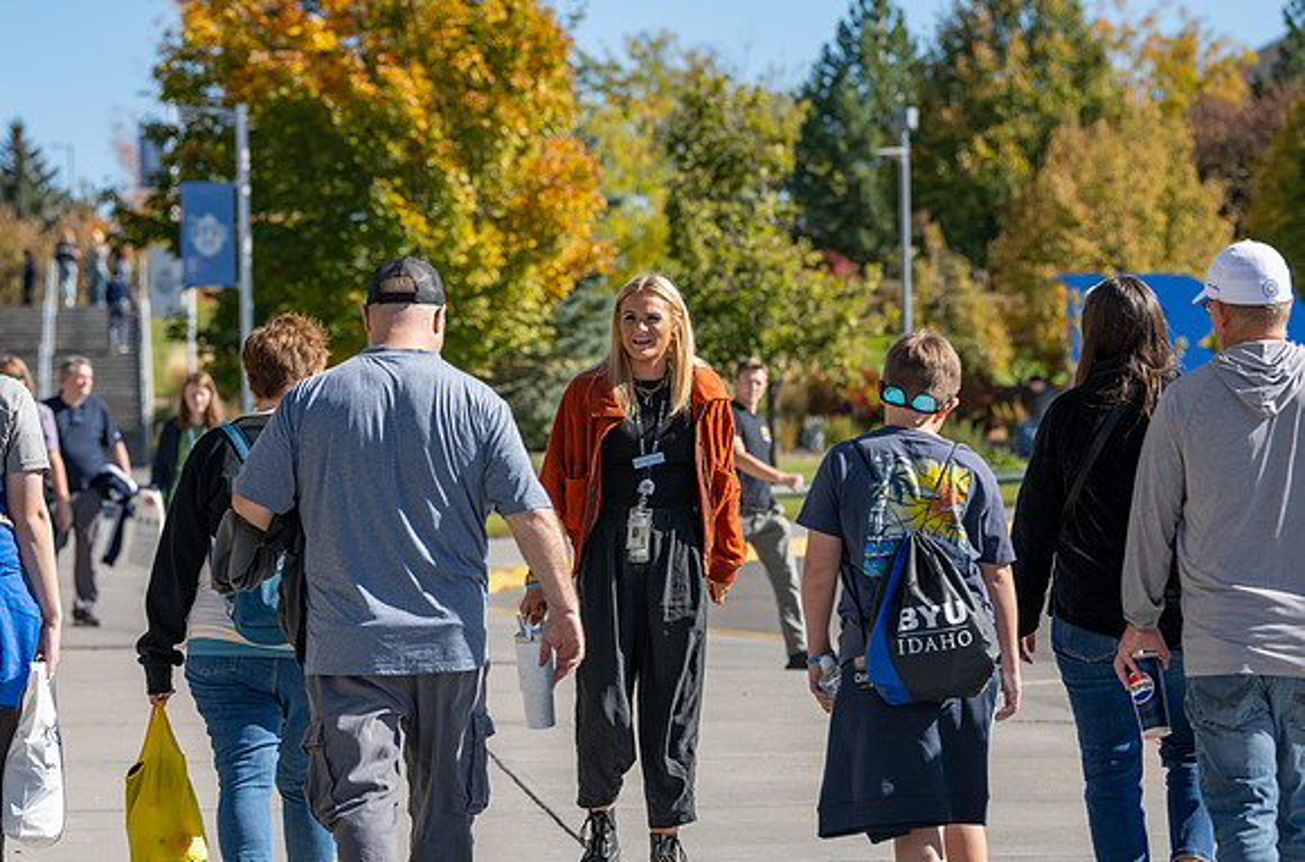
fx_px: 5566
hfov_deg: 13.4
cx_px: 668
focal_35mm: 154
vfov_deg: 8.9
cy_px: 417
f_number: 5.6
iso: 100
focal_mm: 150
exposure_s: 1/640
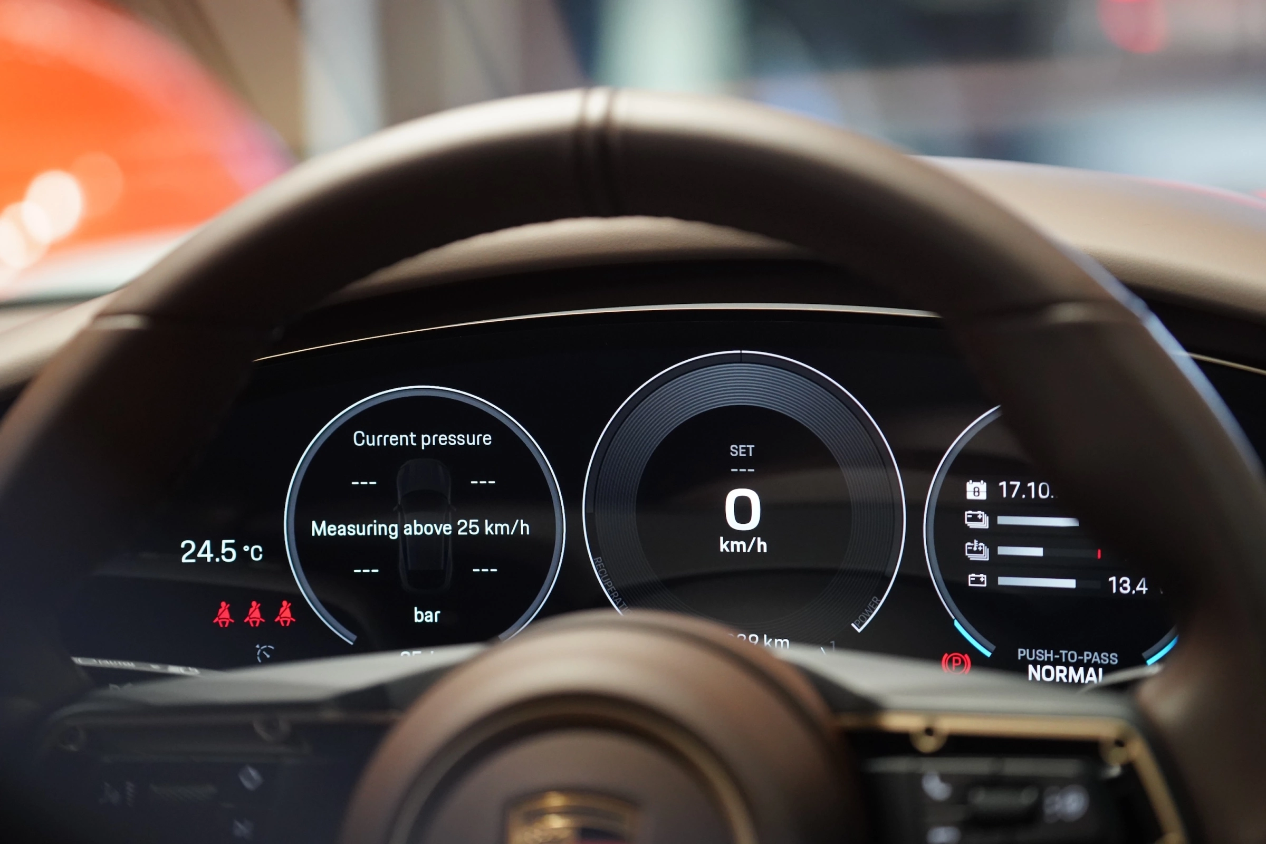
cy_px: 422
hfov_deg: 18.6
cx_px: 633
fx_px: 3868
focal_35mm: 110
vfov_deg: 12.5
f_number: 4
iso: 5000
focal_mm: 110
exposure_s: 1/160
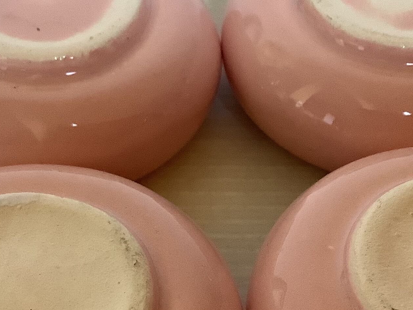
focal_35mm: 80
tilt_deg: -50.8
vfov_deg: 18.3
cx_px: 200
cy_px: 232
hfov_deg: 24.4
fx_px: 955
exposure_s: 1/50
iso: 200
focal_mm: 3.3
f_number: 2.4
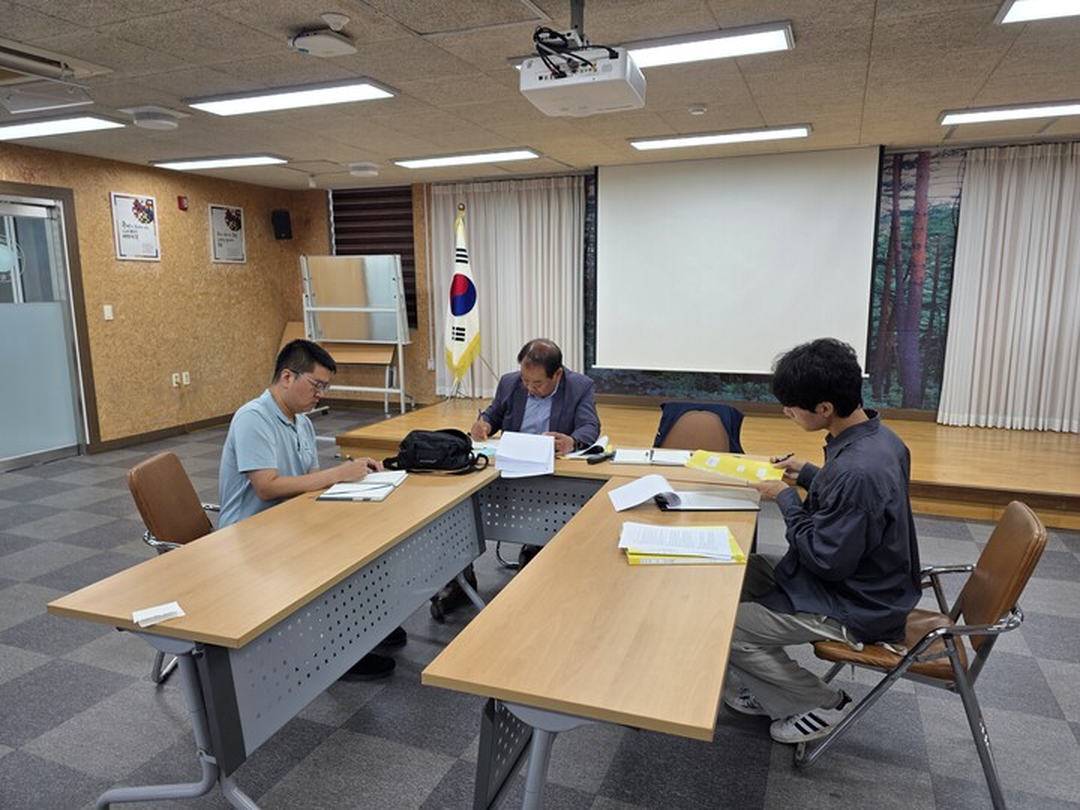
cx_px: 540
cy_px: 405
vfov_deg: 58.9
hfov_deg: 73.9
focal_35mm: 23
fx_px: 718
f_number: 1.7
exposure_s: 1/120
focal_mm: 6.3
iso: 64
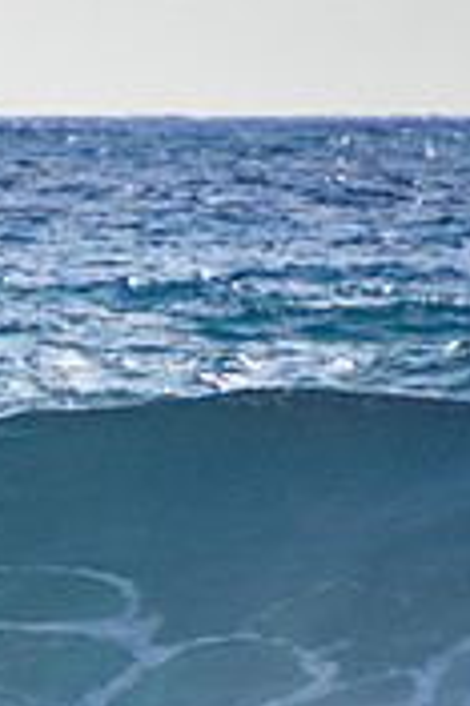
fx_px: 38829
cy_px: 604
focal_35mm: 1979
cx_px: -534
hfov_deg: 0.7
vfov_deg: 1.0
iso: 320
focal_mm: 400
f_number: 5.6
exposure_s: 1/2000
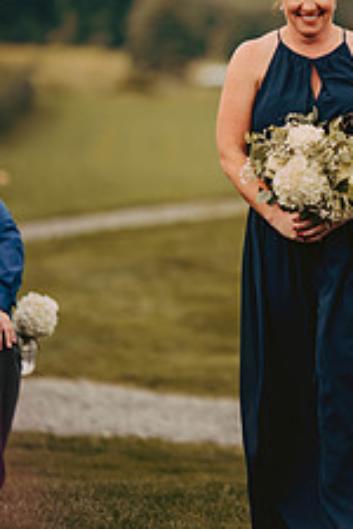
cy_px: 136
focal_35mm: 380
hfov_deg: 3.6
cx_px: 322
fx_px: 5589
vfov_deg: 5.4
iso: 200
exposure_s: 1/1600
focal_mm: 190
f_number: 2.8
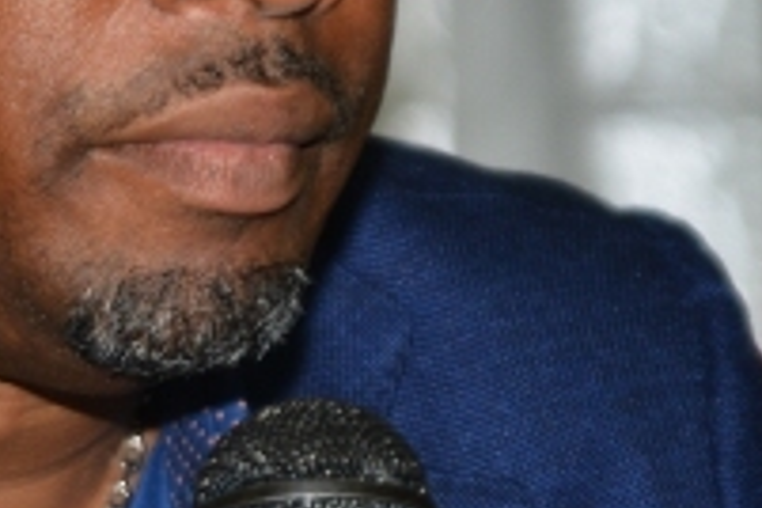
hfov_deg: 4.6
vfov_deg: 3.1
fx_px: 9440
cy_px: -28
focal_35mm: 446
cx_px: 163
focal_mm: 140
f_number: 6
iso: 500
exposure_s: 1/60
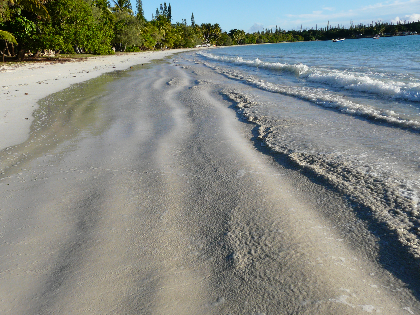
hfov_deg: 63.4
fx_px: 340
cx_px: 210
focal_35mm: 28
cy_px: 158
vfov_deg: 49.7
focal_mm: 4.6
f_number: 5.6
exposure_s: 1/400
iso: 100
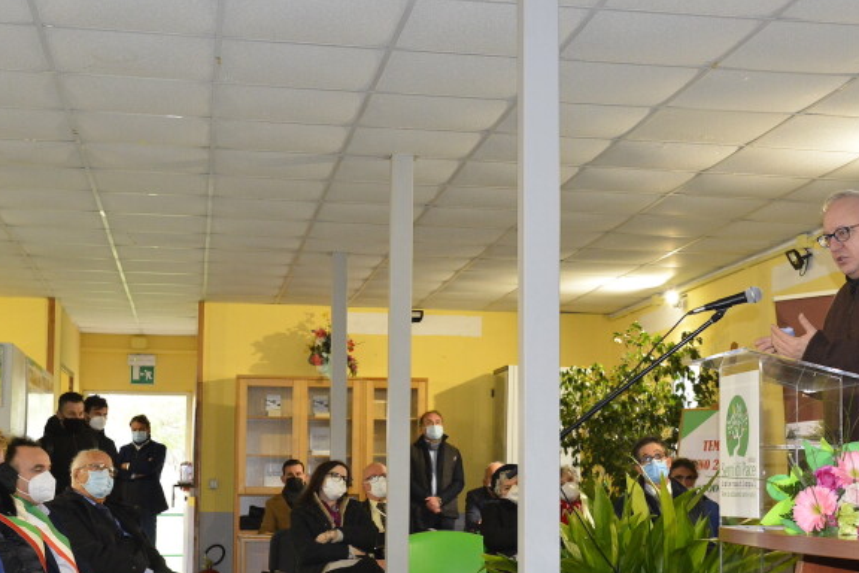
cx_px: 509
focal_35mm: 64
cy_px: 386
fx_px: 1527
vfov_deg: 21.2
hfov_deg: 31.3
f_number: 5.6
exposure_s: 1/60
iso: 3600
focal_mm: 36
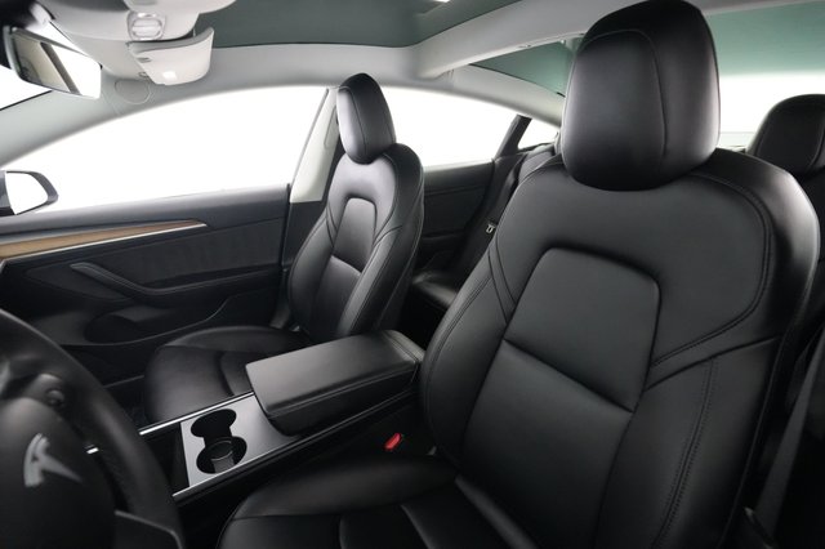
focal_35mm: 17
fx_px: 389
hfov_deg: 93.3
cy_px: 274
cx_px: 412
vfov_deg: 70.4
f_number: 3.5
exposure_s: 1/60
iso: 12800
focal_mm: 17
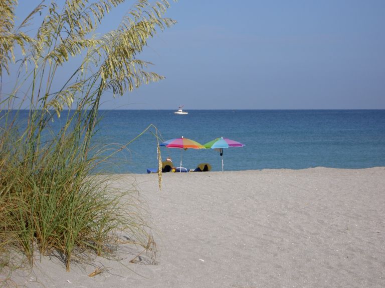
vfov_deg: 14.5
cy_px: 144
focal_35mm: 102
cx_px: 192
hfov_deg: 19.3
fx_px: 1134
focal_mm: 16.8
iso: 50
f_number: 8.3
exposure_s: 1/200
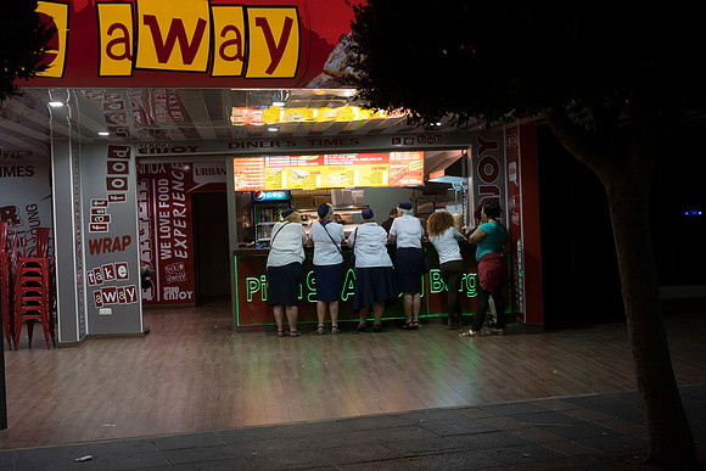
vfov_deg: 24.6
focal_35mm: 55
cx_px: 353
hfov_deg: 36.2
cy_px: 236
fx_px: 1079
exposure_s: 1/160
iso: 1250
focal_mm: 55
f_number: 4
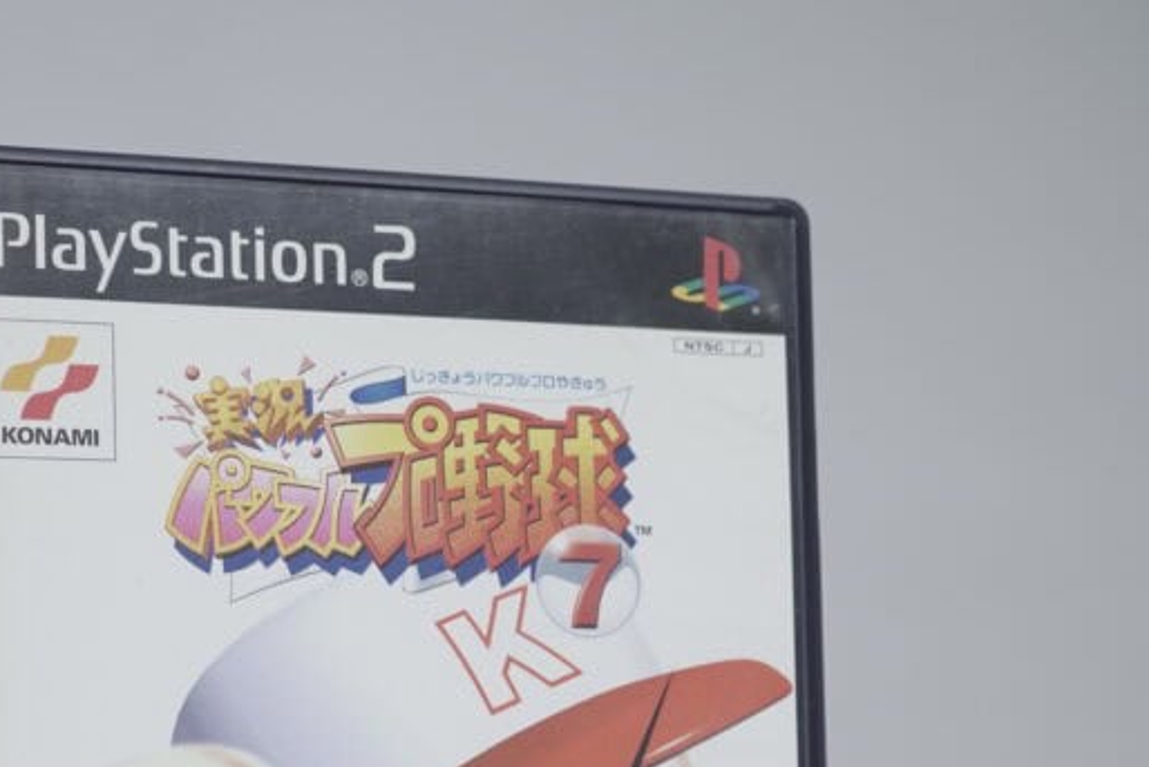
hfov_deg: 26.2
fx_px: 2458
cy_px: 787
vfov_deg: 17.3
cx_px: 384
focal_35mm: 77
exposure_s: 1/30
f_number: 5.6
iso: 640
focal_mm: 33
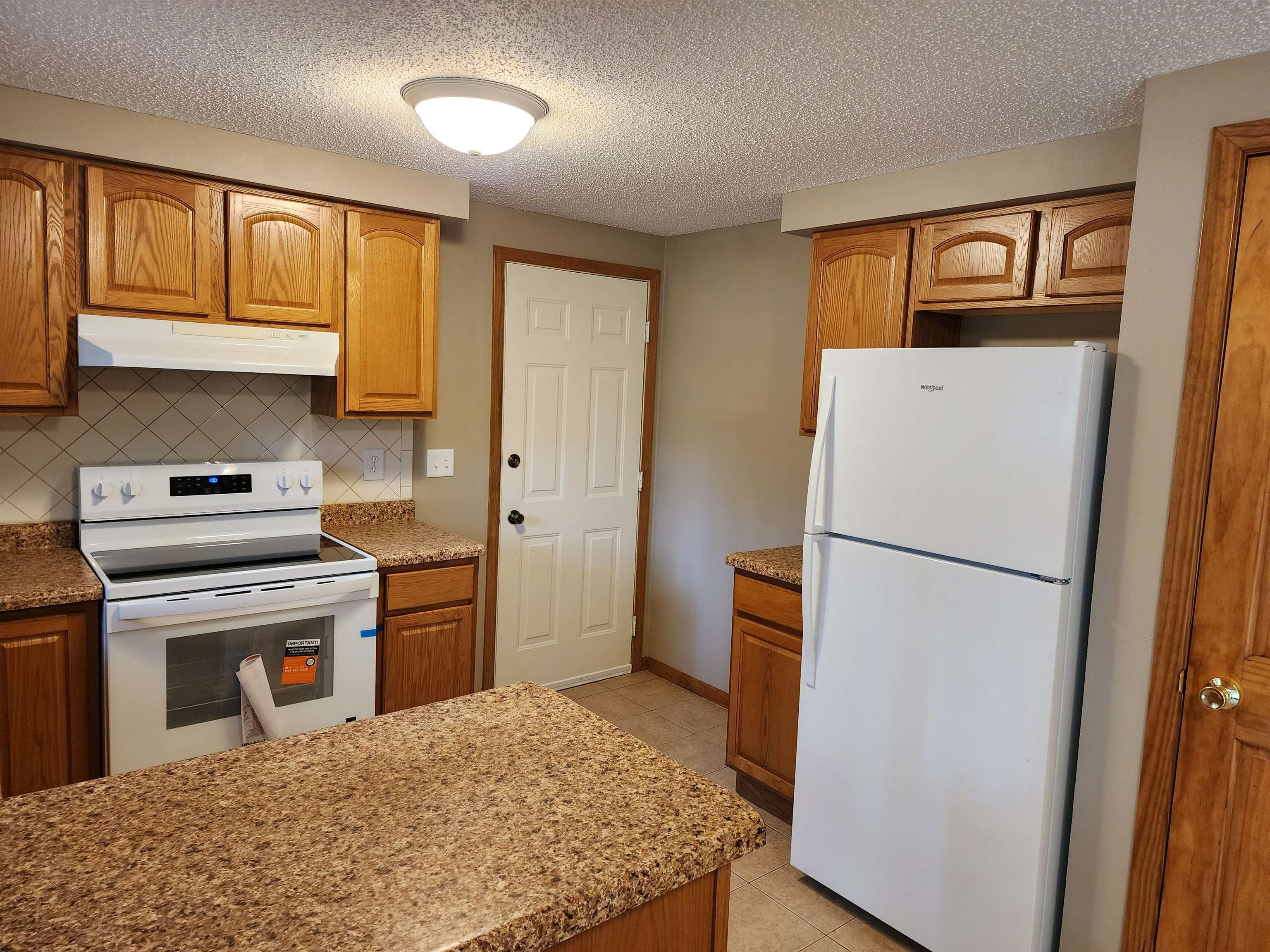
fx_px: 844
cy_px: 476
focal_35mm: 23
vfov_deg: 58.9
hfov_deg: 73.9
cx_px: 635
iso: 400
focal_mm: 6.4
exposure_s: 1/120
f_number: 1.8
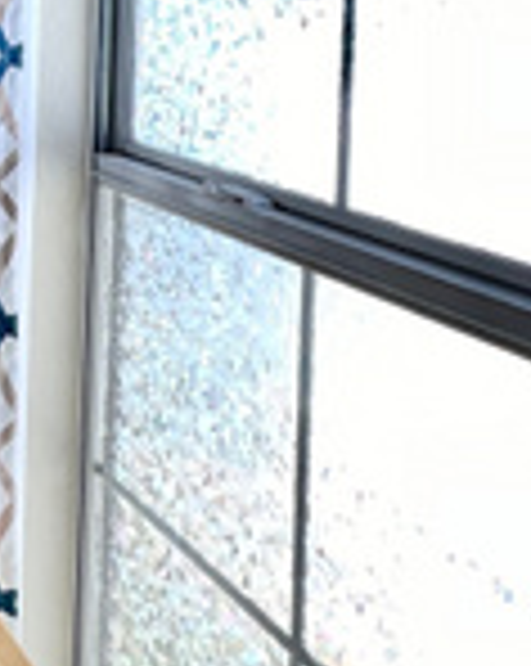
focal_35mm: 55
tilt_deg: -0.4
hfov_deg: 15.9
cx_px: -693
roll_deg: -1.3
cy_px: -36
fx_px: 1083
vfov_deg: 31.1
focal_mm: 1.57
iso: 80
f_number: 1.8
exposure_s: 1/120
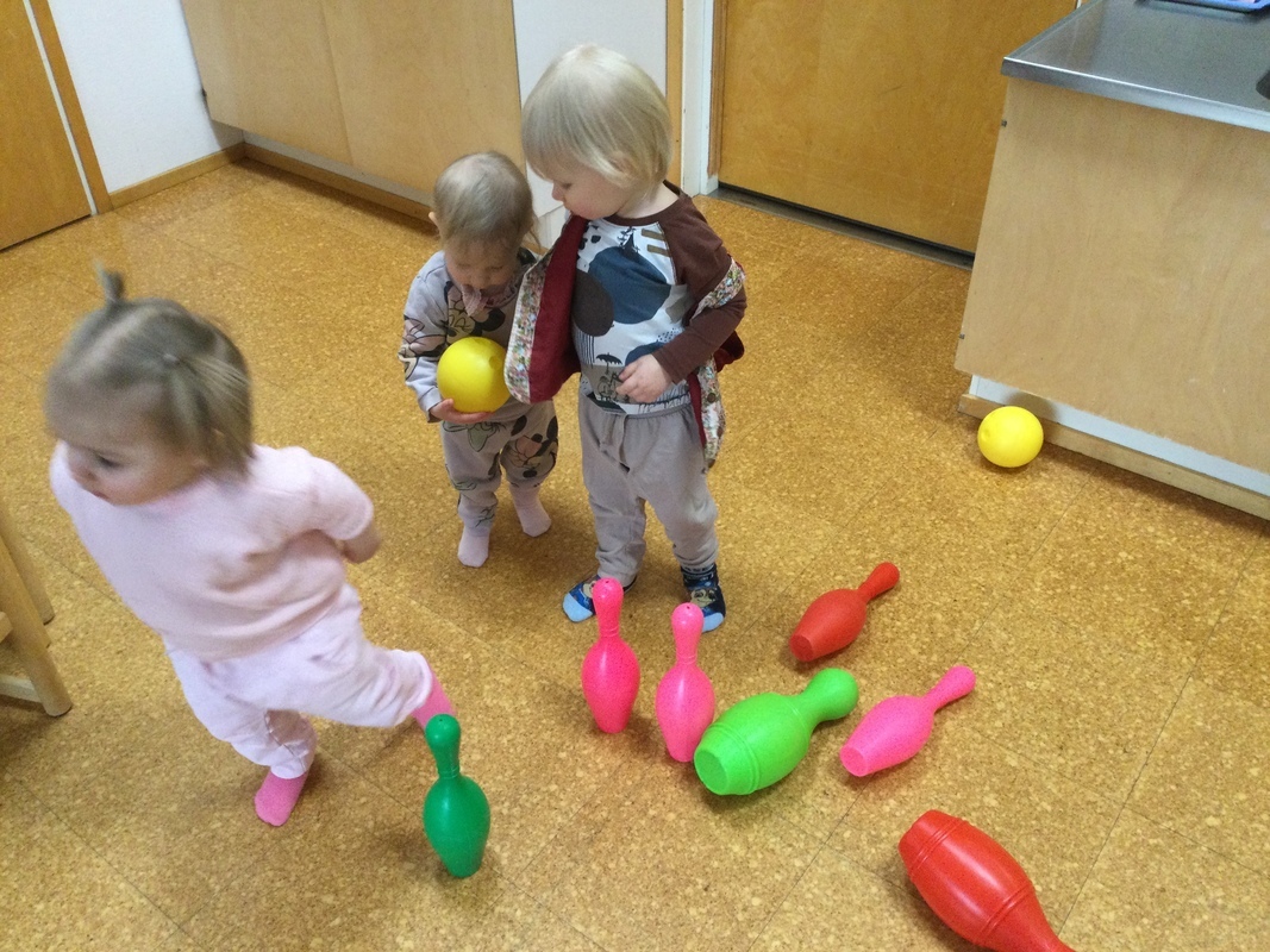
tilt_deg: -38.0
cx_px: 635
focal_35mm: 31
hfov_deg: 58.4
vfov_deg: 45.4
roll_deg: +1.8
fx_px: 1137
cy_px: 476
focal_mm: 3.3
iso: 160
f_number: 2.4
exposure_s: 1/33
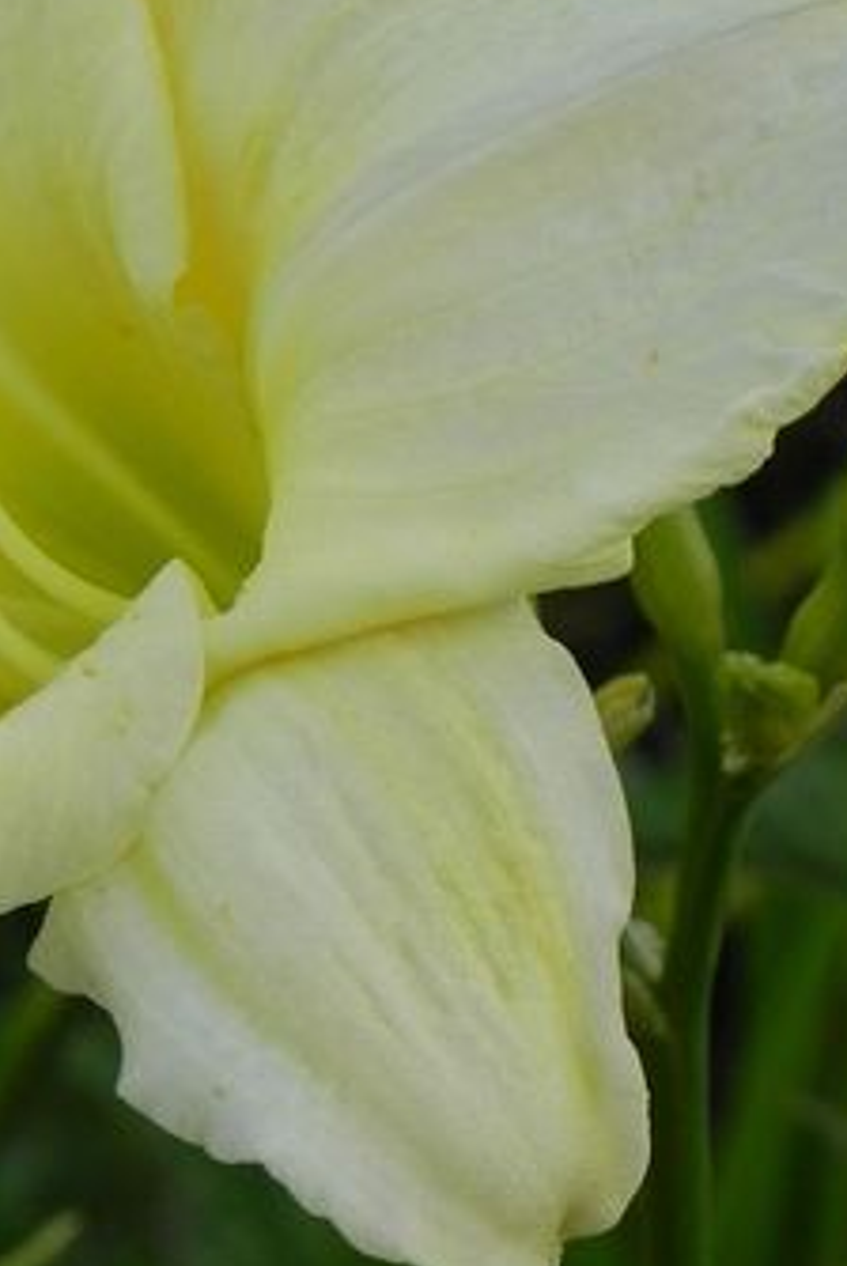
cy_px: 559
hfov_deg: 4.3
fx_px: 11269
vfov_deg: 6.4
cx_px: 98
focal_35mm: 320
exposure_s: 1/200
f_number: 5
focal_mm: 23
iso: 160
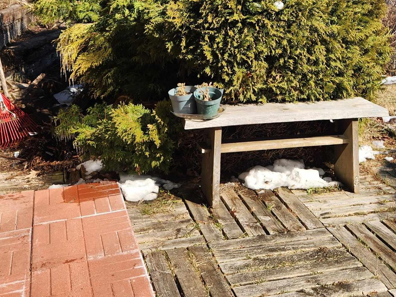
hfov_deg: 35.3
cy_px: -48
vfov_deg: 24.7
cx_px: 251
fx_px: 618
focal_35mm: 54
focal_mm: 5.4
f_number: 1.8
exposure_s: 1/1252
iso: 20
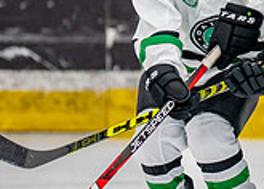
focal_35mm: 1092
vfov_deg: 1.3
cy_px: 61
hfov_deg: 1.8
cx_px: 263
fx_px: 8191
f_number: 2.8
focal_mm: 200
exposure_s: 1/1250
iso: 1000
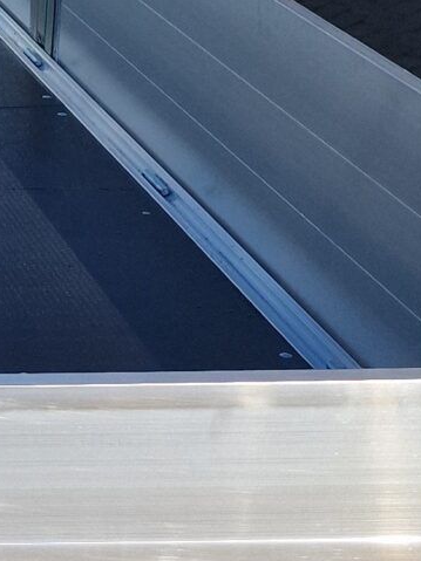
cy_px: 149
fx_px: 1995
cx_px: -464
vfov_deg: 16.0
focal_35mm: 123
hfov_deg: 10.8
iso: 50
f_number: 1.8
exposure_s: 1/1592
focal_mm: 6.4
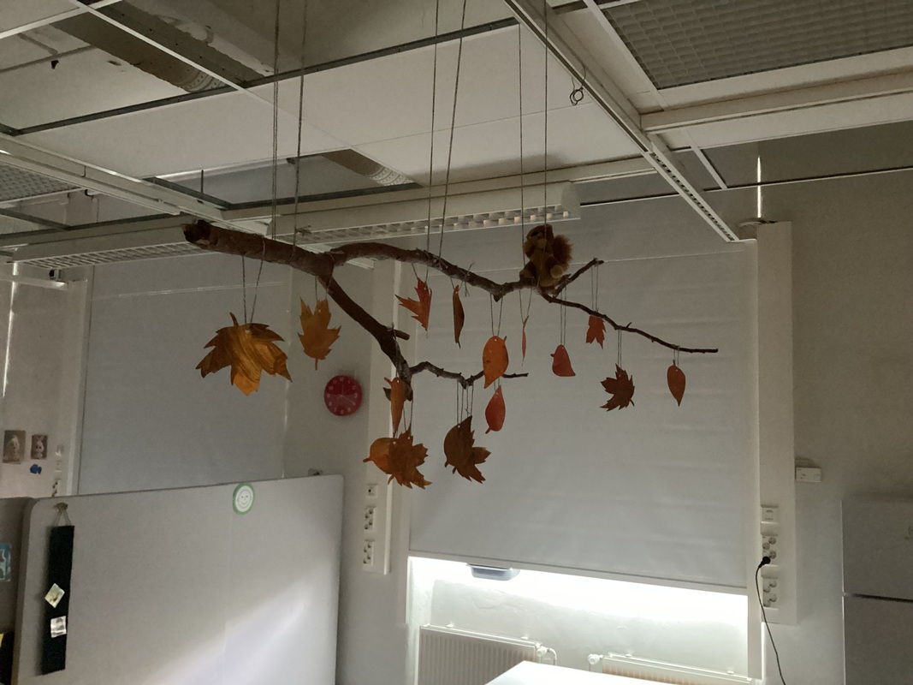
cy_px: 342
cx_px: 456
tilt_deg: +5.6
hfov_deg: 58.4
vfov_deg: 45.4
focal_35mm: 31
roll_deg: -1.4
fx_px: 818
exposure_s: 1/25
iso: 640
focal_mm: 3.3
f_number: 2.4
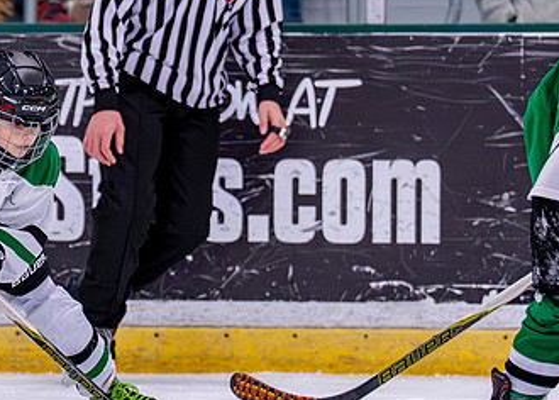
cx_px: 107
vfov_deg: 2.4
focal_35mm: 595
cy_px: 178
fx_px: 9450
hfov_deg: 3.4
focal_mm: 200
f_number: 2.8
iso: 2500
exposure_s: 1/1250
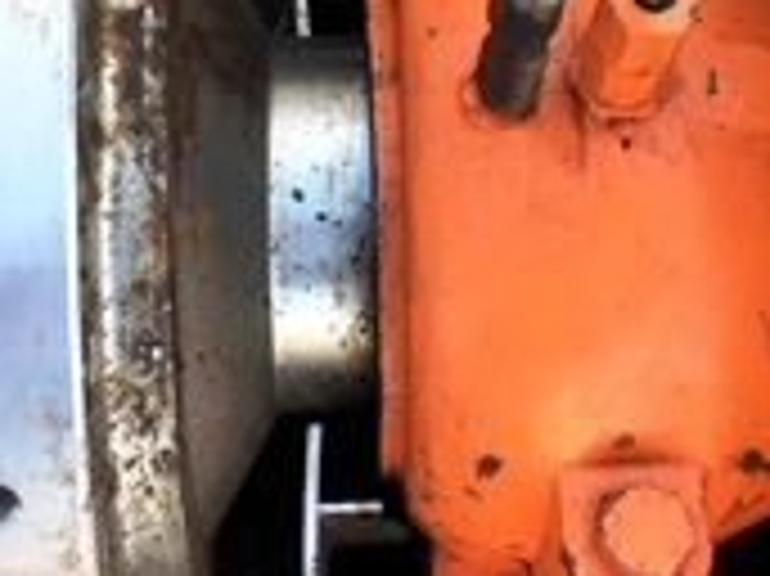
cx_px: 455
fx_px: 1512
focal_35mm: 68
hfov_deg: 28.5
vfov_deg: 21.4
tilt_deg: -67.3
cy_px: 158
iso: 25
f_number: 2.2
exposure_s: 1/295
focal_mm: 4.15
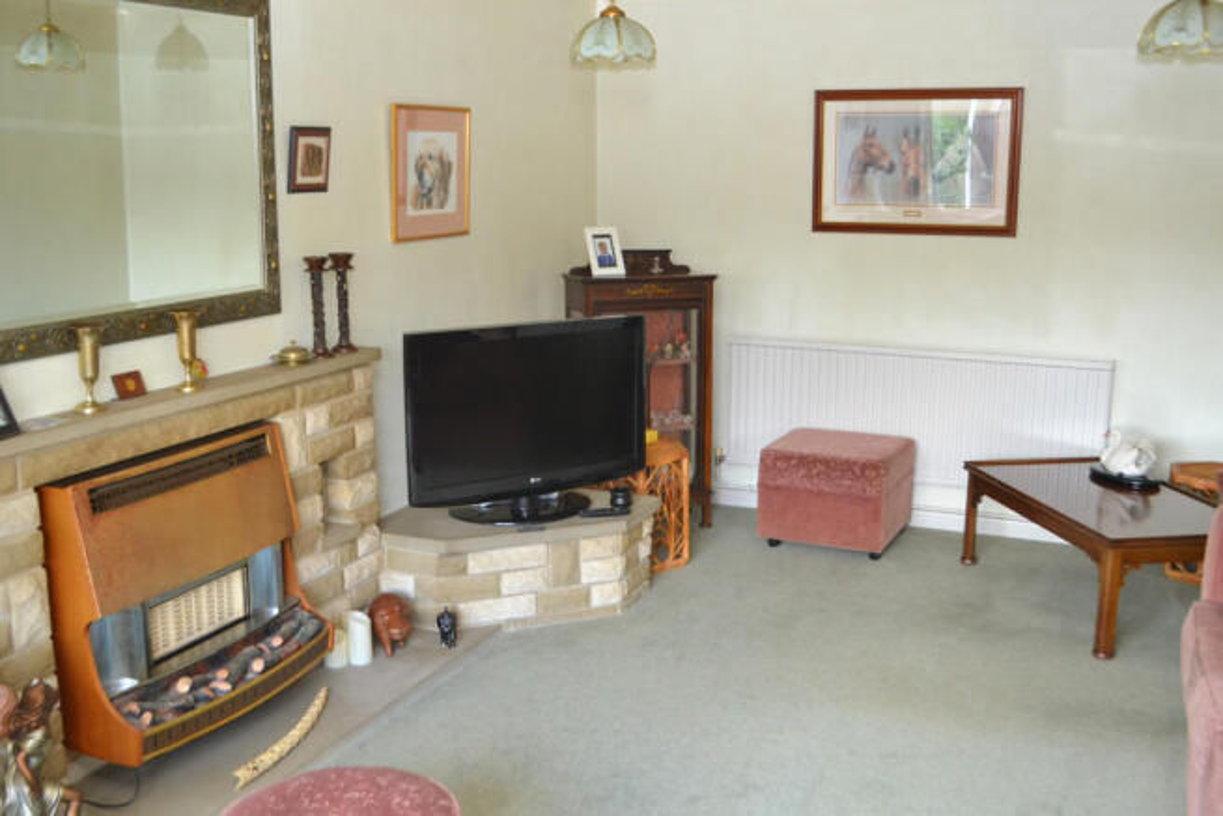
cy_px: 408
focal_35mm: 36
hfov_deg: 53.1
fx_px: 1223
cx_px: 612
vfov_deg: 36.9
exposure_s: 1/60
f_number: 4
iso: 1000
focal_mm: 24
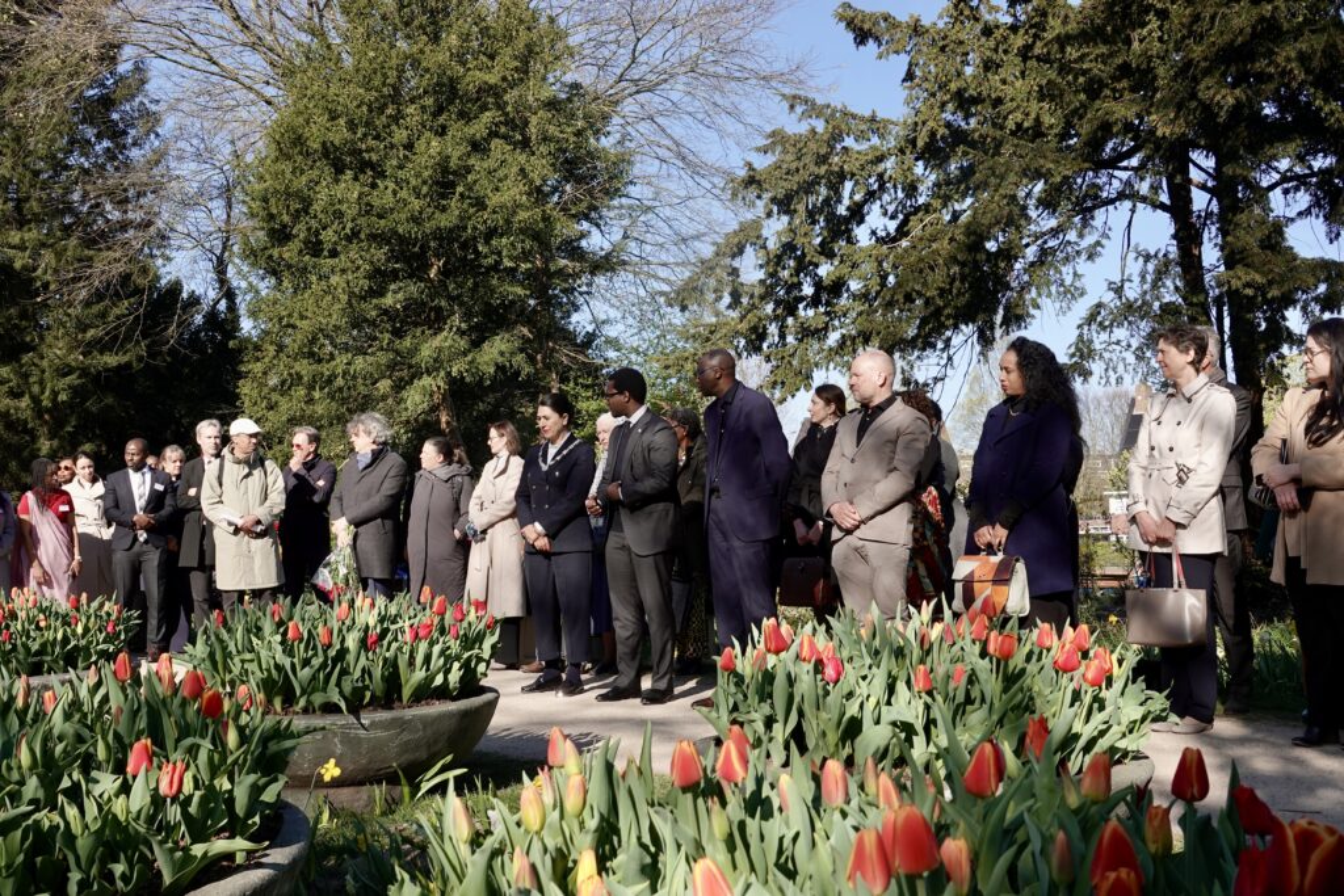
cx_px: 672
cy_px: 448
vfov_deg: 36.9
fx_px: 1344
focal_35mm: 36
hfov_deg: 53.1
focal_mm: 13.31
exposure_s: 1/500
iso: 100
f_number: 4
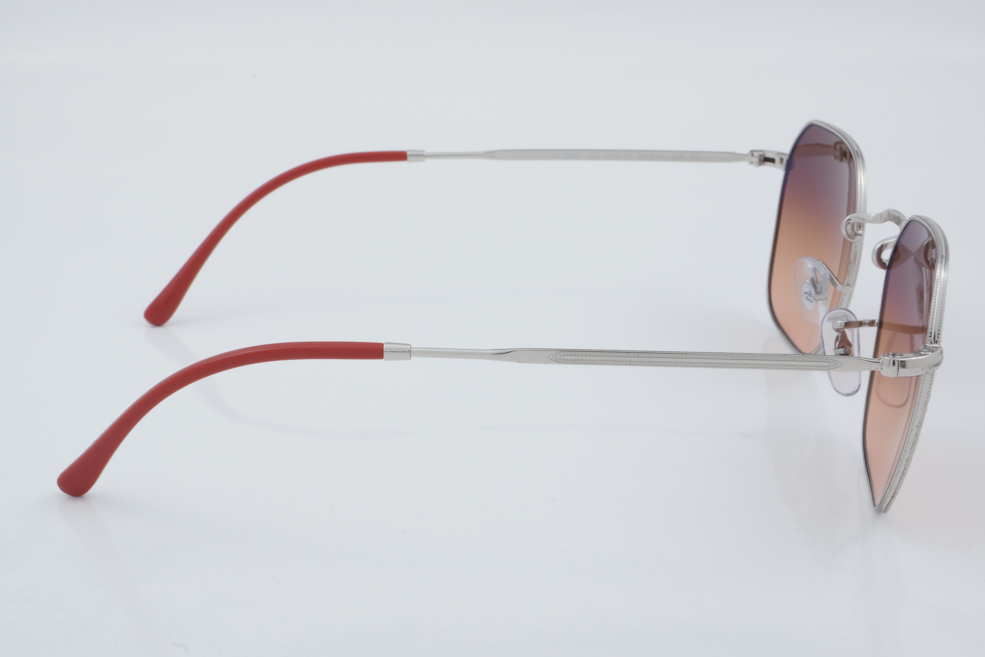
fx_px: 1847
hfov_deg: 29.9
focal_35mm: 68
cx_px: 492
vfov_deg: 20.2
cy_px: 328
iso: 100
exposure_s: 1/4
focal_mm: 45
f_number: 32
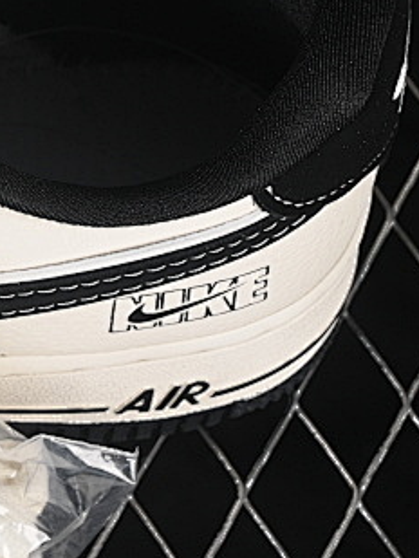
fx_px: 4064
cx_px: -331
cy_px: -74
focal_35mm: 252
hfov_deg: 5.8
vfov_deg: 7.8
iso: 160
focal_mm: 50
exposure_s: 1/80
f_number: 7.1
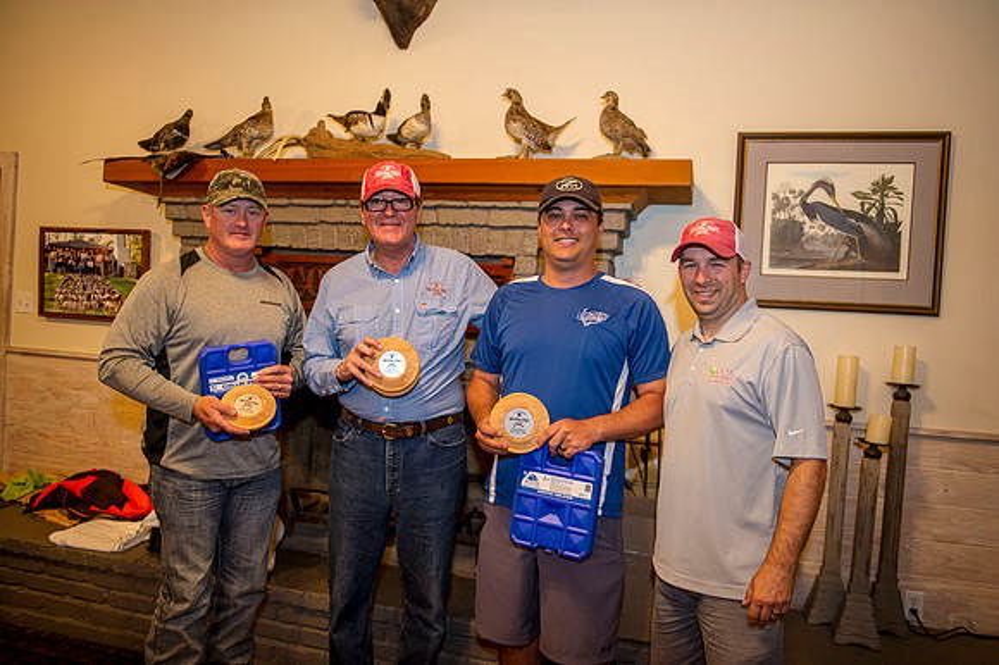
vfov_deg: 46.4
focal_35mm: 28
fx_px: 777
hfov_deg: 65.5
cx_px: 500
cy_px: 332
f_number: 2.8
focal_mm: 28
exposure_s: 1/100
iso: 1600
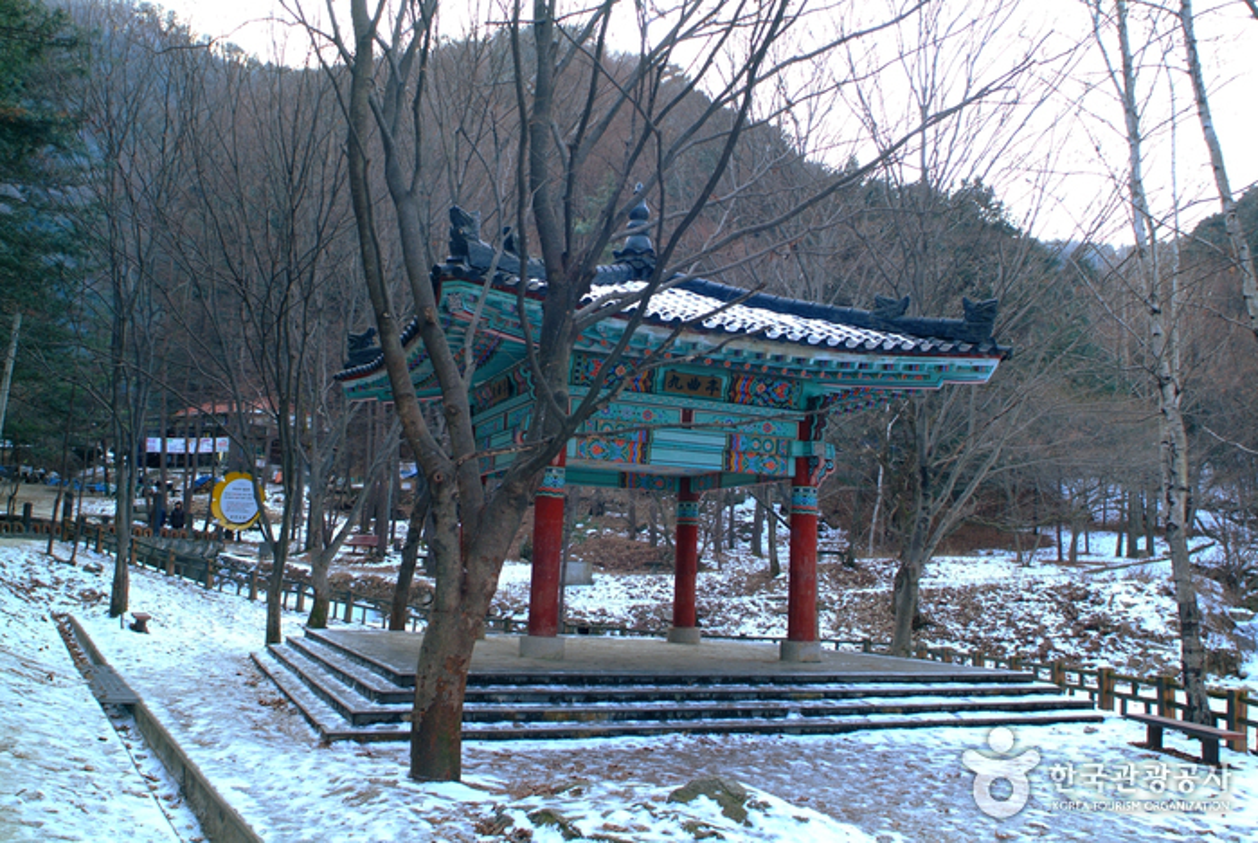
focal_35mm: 30
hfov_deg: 61.9
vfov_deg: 43.7
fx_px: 1050
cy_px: 422
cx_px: 629
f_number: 4.8
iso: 400
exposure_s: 1/90
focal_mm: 20
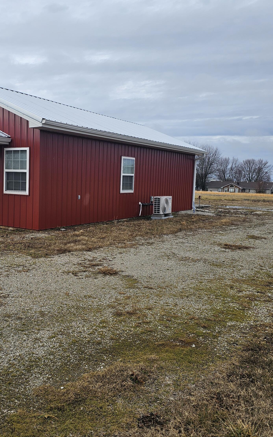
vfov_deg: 58.1
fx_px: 393
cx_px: 84
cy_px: 218
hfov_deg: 37.8
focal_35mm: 33
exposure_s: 1/533
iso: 10
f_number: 1.7
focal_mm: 6.3
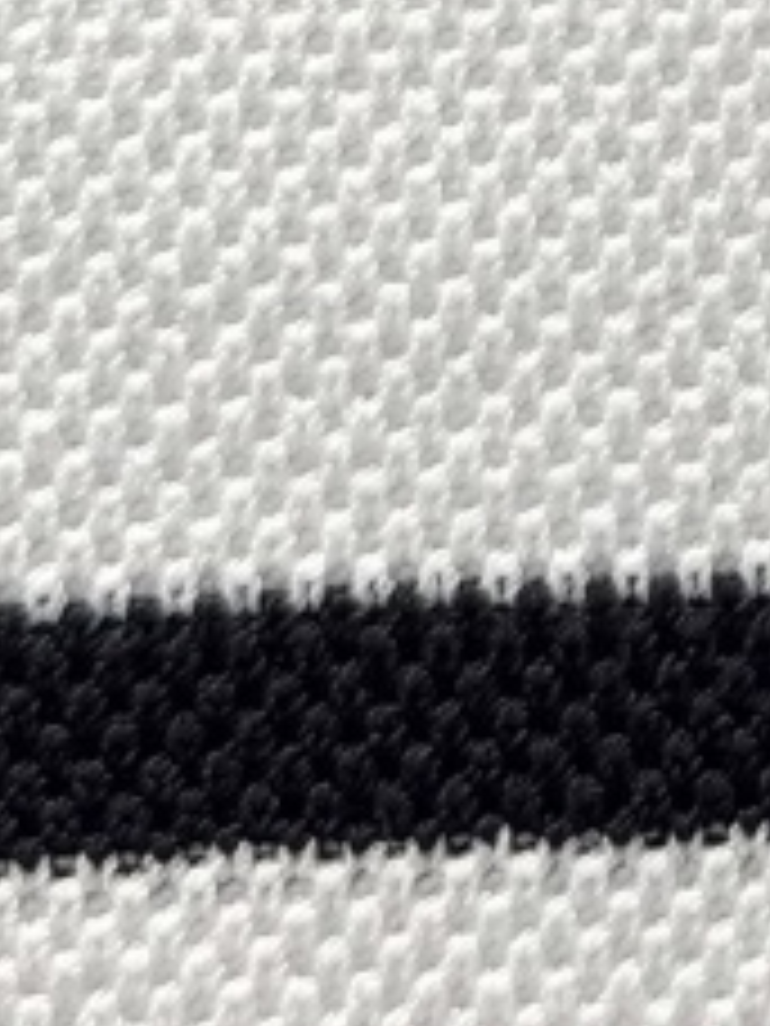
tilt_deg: +7.4
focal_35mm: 303
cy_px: -1359
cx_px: 2197
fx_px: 8987
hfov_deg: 4.7
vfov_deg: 6.3
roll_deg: -0.2
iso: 50
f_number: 1.78
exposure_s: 1/100
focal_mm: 6.76
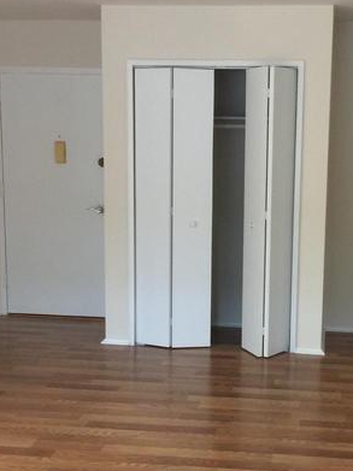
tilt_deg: -8.1
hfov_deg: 25.5
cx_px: 234
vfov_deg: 33.7
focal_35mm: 57
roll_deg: -1.1
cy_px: 275
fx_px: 775
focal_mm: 4.15
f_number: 2.2
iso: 64
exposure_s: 1/4
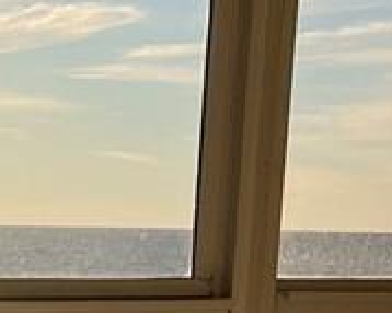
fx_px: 1971
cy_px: 560
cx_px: -434
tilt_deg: -8.7
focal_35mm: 170
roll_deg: -0.1
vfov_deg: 8.7
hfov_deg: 10.3
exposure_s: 1/2101
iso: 50
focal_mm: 5.1
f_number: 1.6
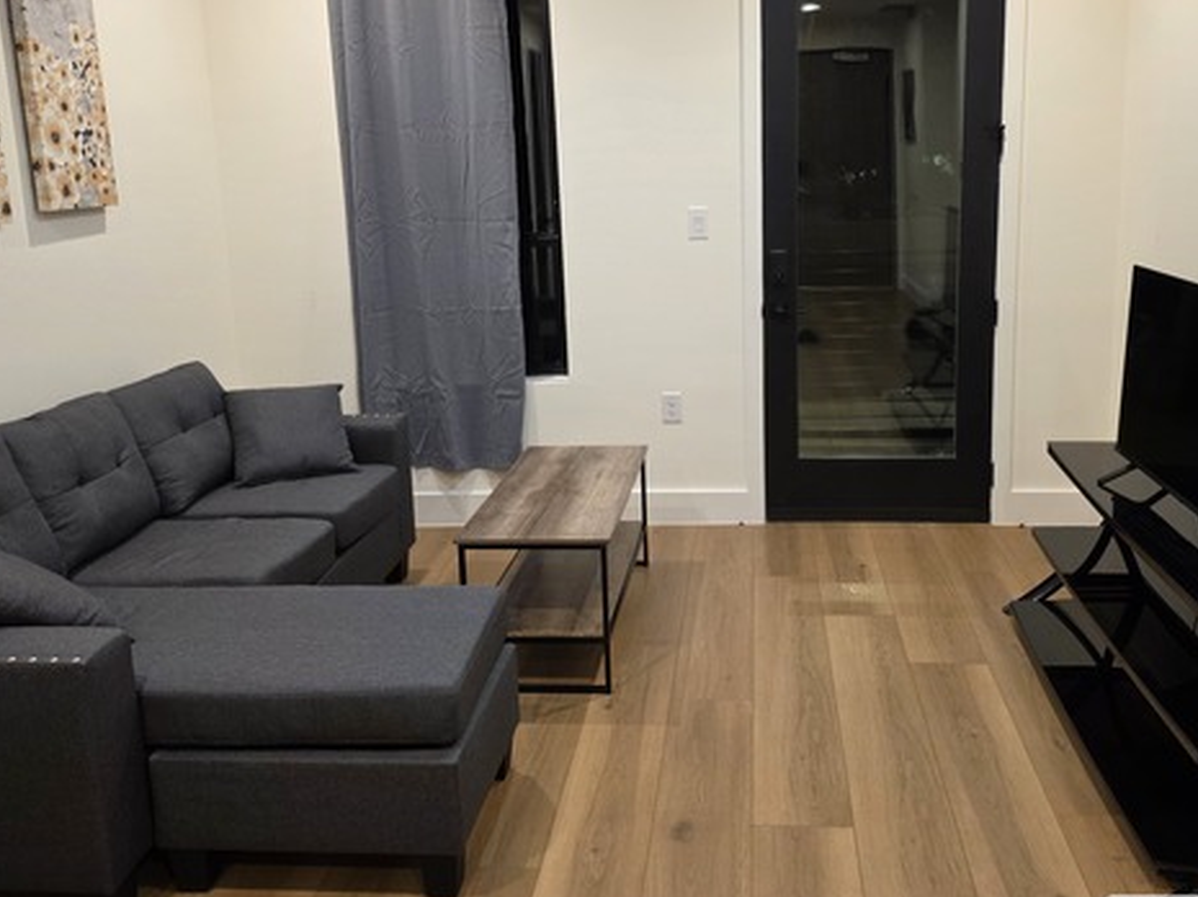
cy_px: 353
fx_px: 1141
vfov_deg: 42.7
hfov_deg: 55.3
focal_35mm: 33
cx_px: 661
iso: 250
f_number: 1.7
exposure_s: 1/120
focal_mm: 6.25
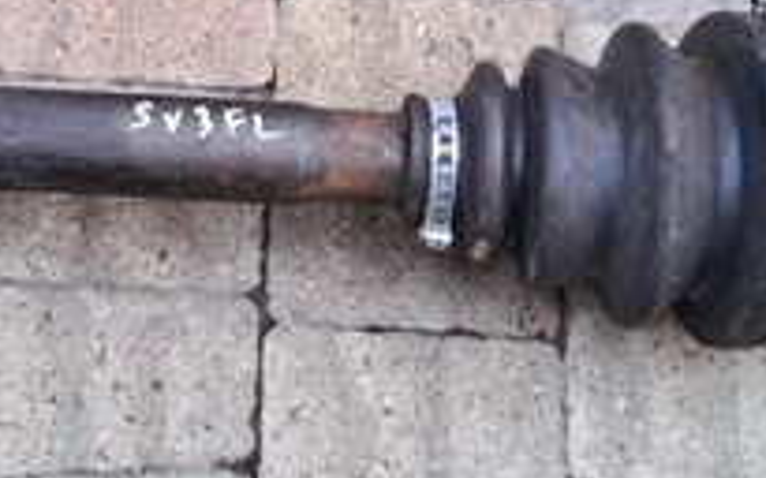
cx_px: 235
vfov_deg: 14.9
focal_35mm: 86
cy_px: 6
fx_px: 1795
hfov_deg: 23.9
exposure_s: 1/50
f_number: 1.8
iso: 40
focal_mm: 3.98
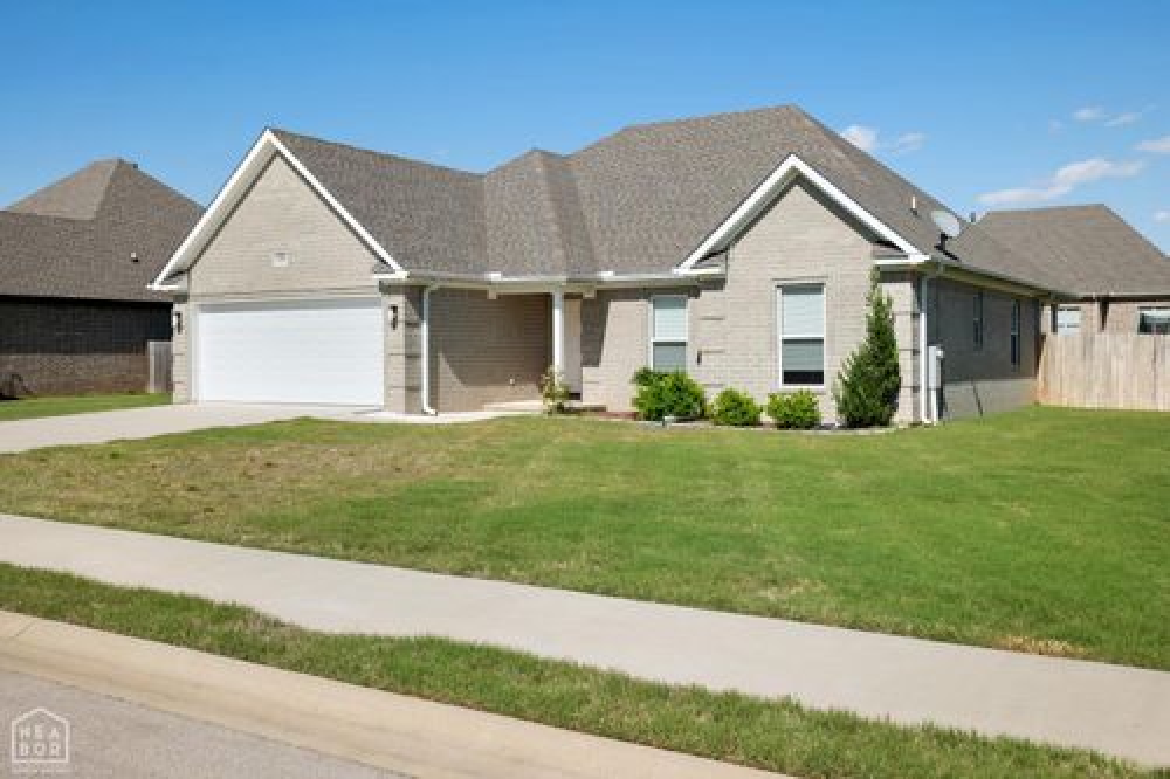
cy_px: 390
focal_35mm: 35
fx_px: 1137
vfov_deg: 37.8
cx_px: 585
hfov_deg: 54.5
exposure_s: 1/100
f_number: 10
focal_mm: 35
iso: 100
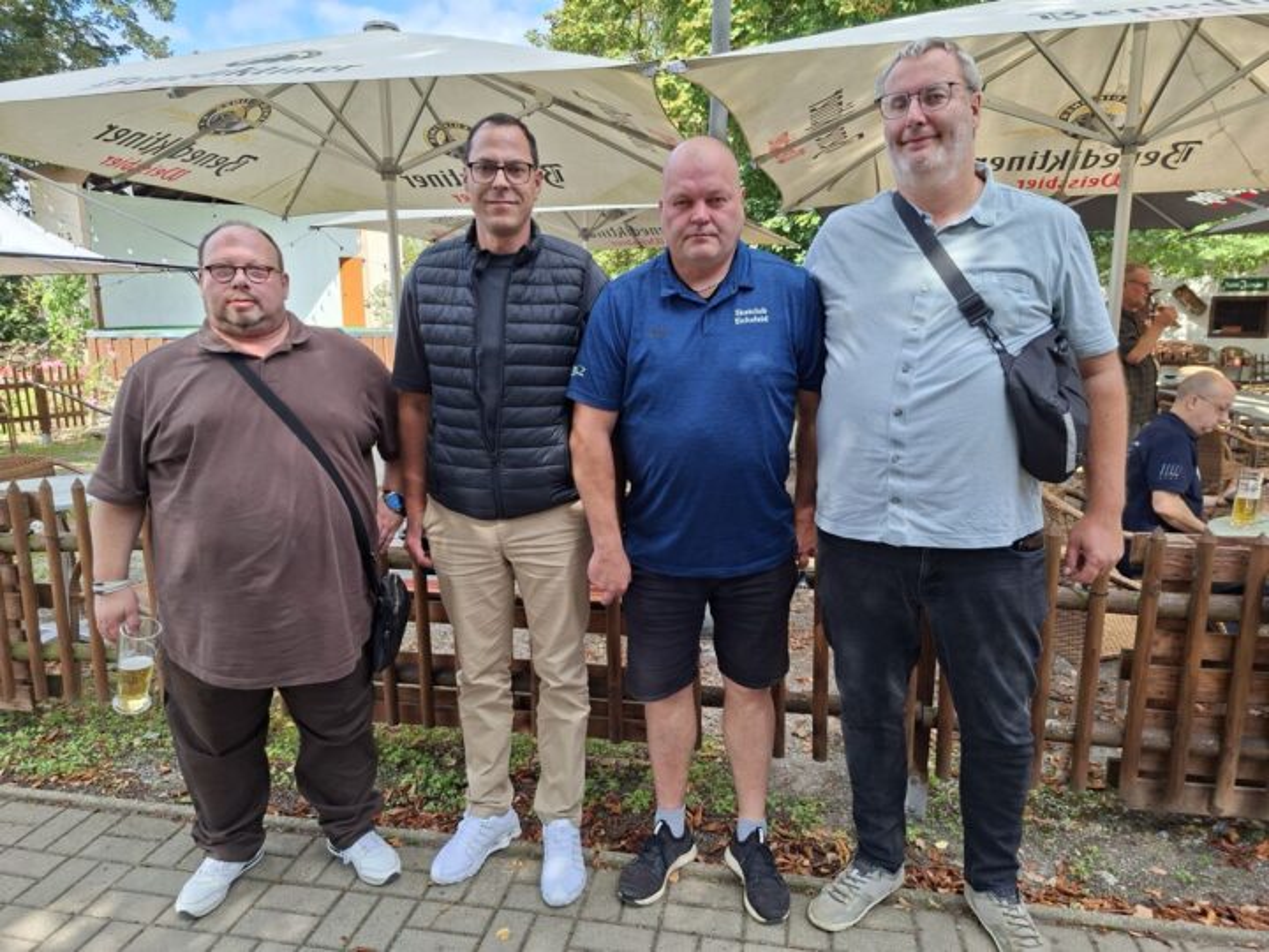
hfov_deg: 73.9
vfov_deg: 58.9
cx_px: 634
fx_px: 843
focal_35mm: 23
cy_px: 476
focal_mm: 5.54
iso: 50
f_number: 1.8
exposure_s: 1/443
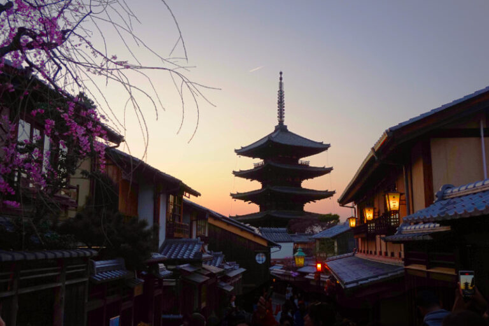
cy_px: 163
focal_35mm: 34
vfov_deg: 38.4
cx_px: 244
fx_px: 469
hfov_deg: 55.1
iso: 100
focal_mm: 23
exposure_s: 1/60
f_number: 4.5
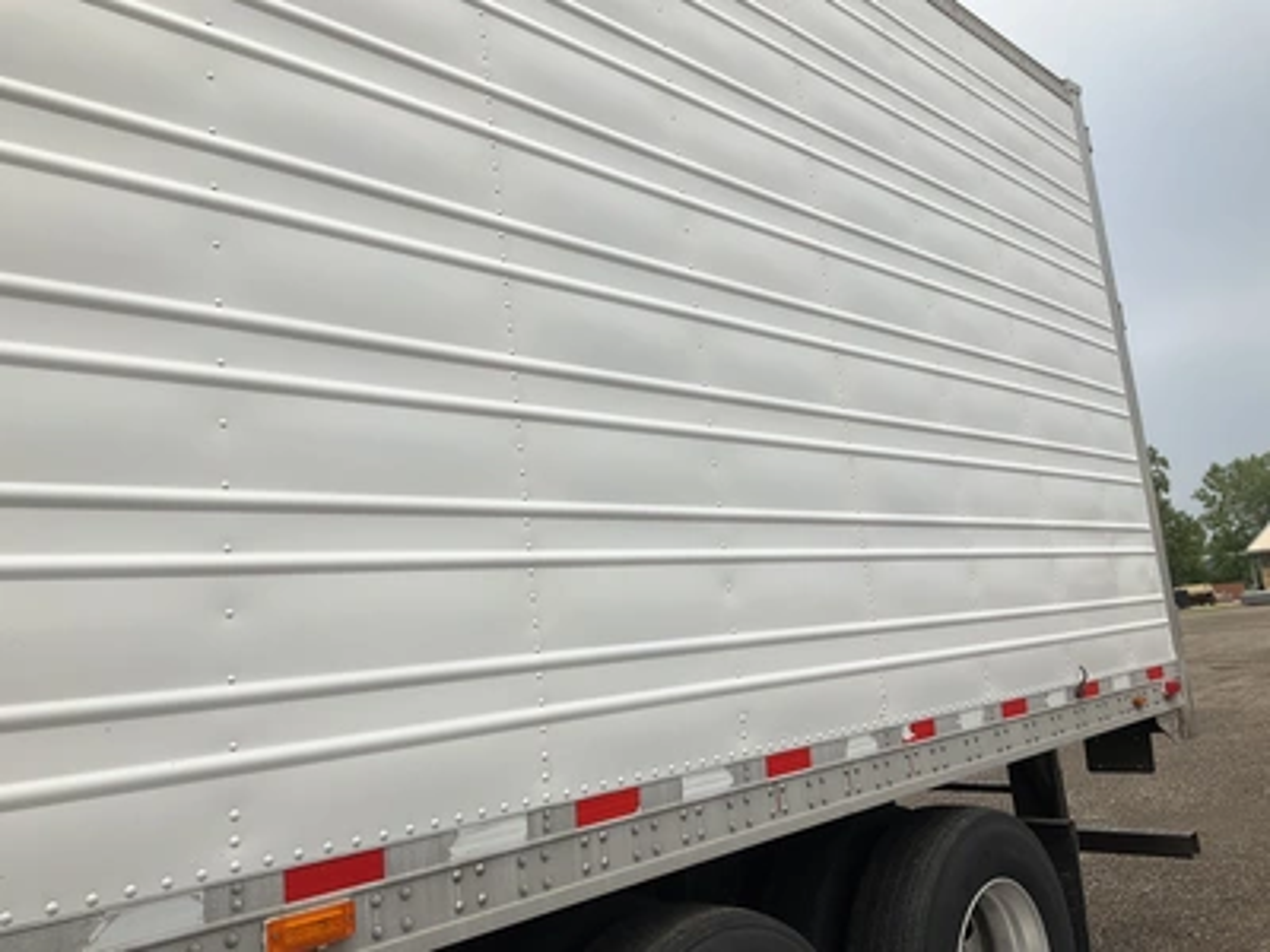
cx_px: 635
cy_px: 476
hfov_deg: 61.7
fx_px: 1064
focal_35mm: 29
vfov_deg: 48.2
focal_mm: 3
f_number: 1.8
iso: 25
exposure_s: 1/519
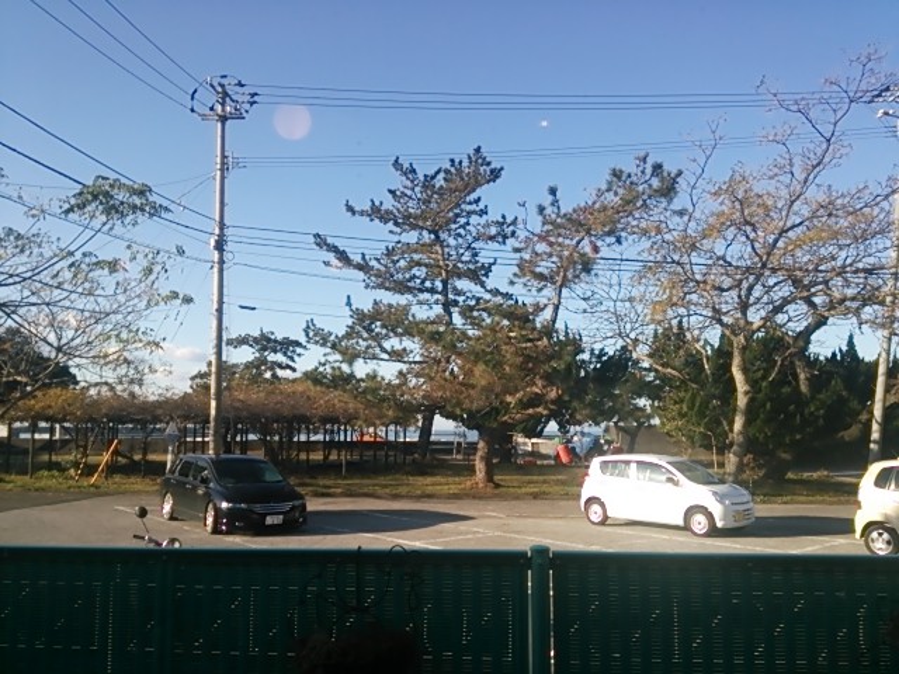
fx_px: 727
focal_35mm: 28
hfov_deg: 63.4
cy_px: 337
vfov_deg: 49.7
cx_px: 450
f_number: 2.5
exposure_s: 1/425
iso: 32
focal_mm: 4.21
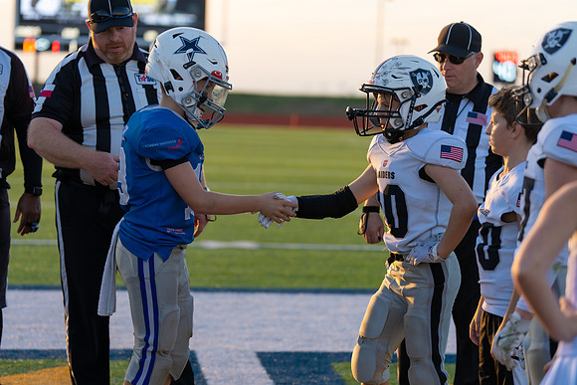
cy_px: 192
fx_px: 1667
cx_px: 288
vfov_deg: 13.2
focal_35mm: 104
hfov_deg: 19.6
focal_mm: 104
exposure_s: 1/1000
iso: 200
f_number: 2.8
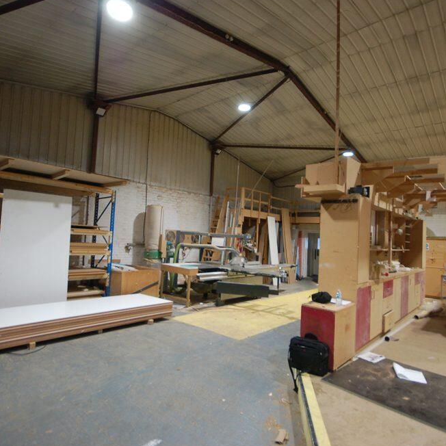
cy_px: 217
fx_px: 292
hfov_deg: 74.8
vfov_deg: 74.8
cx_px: 218
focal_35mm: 20
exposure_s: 1/60
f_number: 4
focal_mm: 10
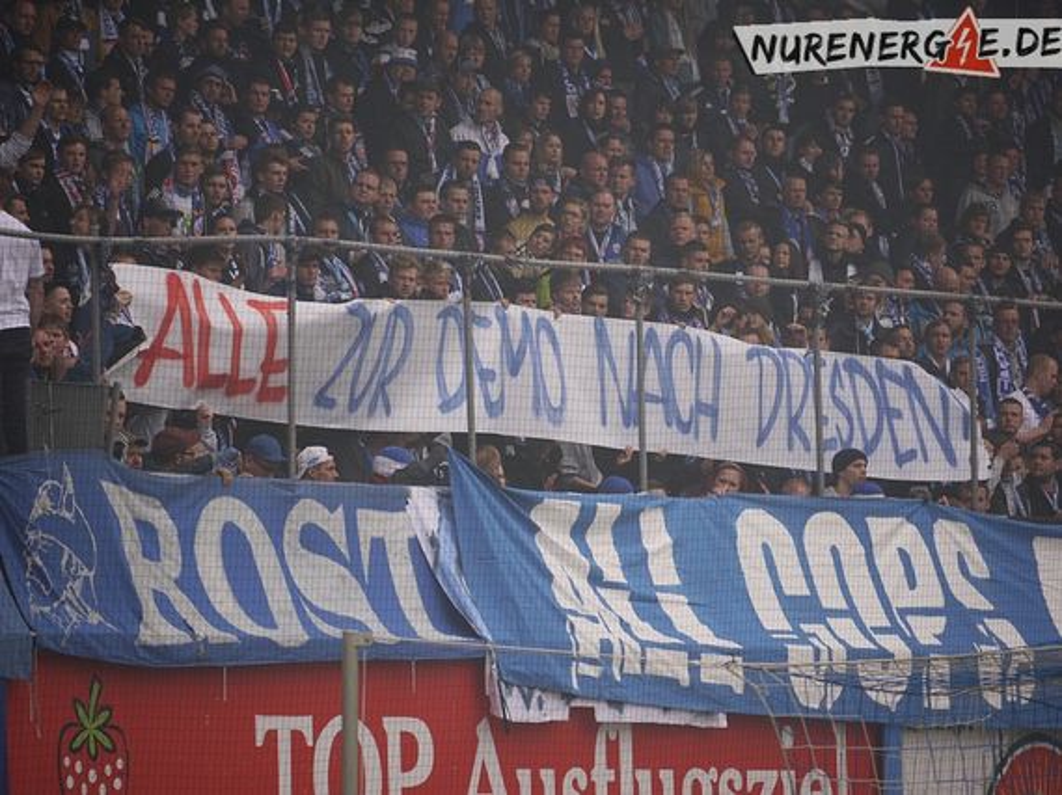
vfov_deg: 4.3
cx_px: 531
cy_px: 398
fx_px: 10488
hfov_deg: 5.8
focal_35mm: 342
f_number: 5.4
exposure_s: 1/320
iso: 100
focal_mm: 171
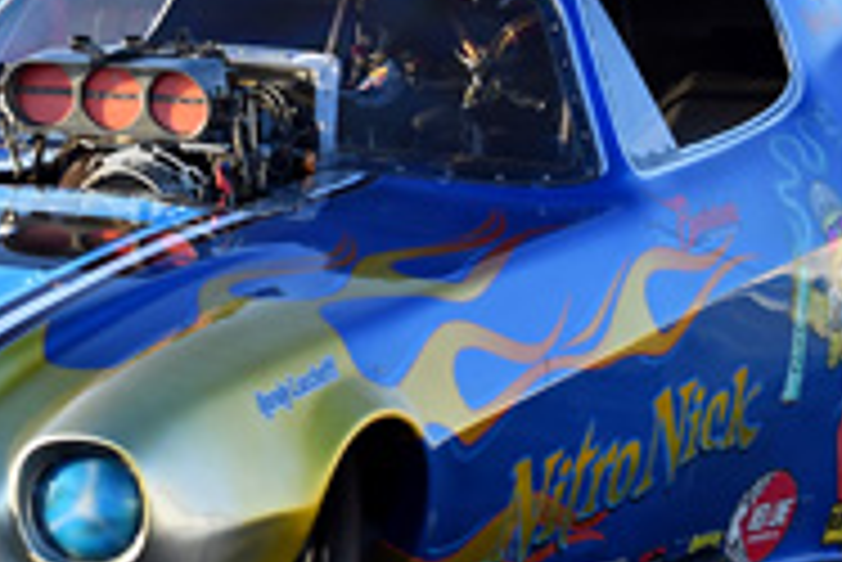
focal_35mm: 280
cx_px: 180
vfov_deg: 4.9
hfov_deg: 7.3
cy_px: 247
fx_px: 6554
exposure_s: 1/1000
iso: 250
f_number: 5.6
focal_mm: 70
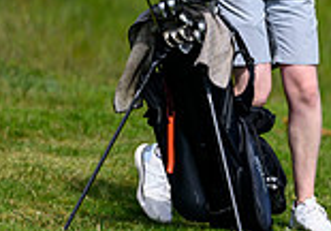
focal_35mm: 1723
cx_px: 666
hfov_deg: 1.2
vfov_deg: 0.8
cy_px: -55
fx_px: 16064
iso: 500
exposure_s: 1/4000
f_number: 4.5
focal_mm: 400
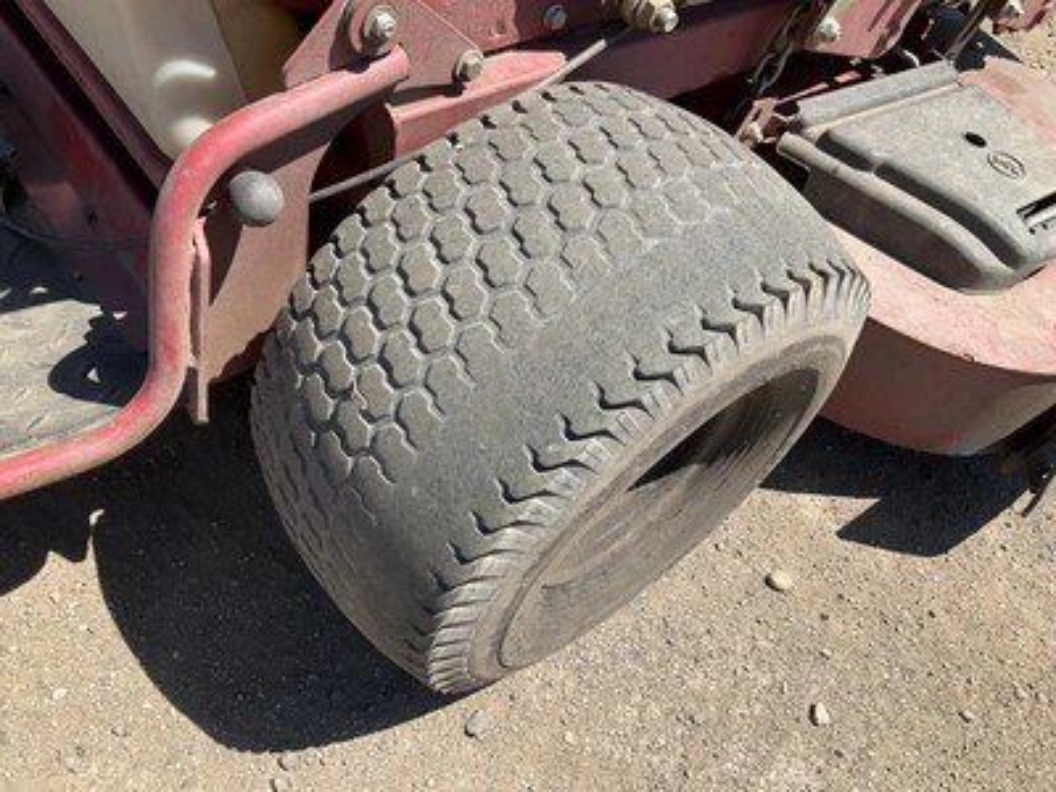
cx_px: 528
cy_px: 396
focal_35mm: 29
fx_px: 885
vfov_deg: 48.2
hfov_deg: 61.7
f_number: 1.8
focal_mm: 3
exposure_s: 1/1144
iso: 25
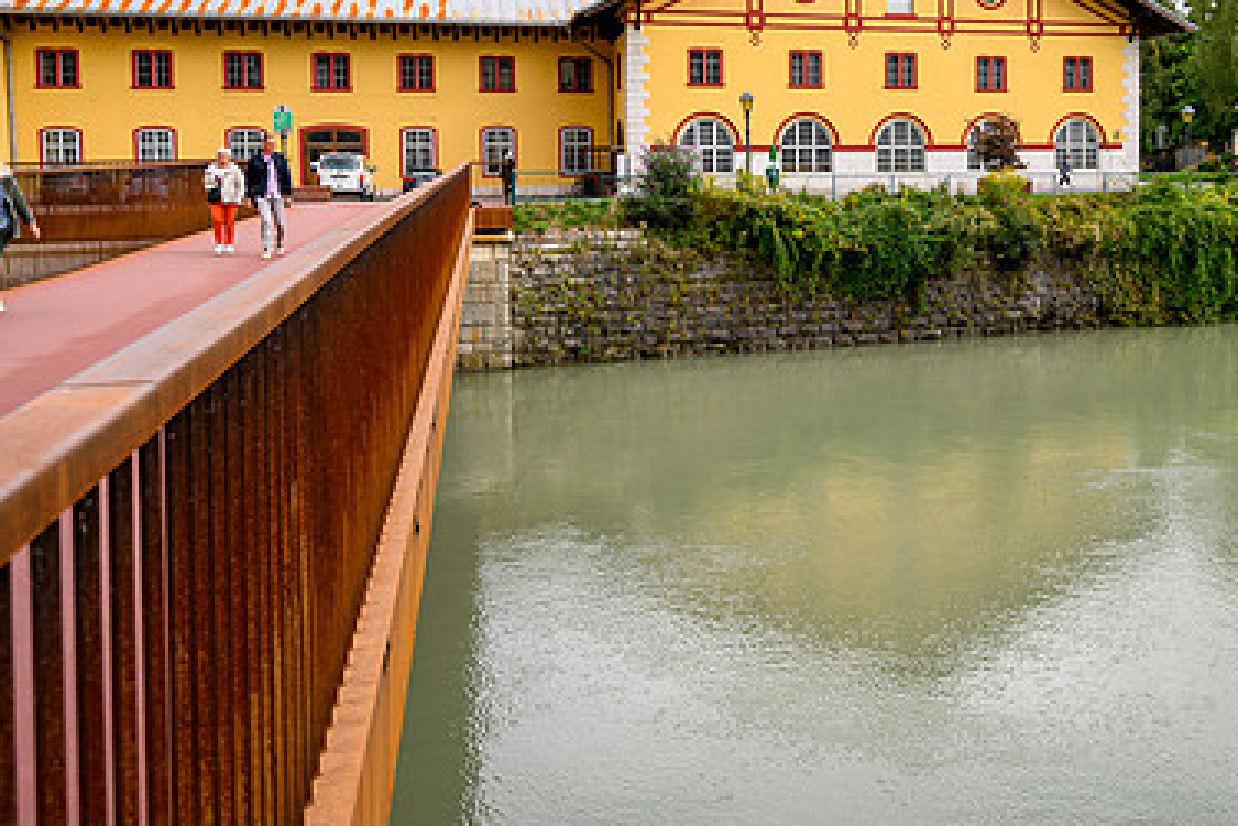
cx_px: 924
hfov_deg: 52.1
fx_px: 1204
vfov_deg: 37.1
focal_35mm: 35
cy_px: 220
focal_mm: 22.5
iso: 64
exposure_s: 1/250
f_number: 5
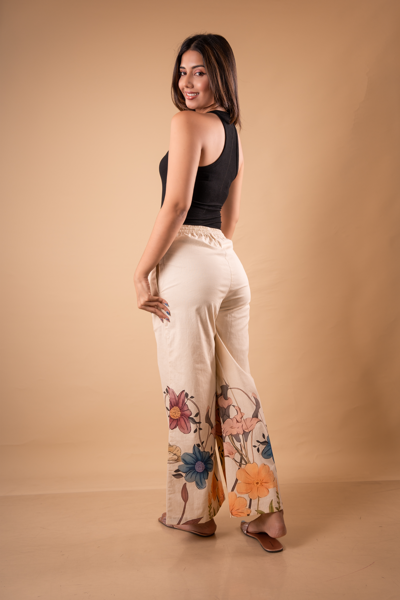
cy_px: 300
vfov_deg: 49.6
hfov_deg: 34.2
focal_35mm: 39
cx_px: 200
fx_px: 650
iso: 160
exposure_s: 1/200
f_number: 2.8
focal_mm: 39
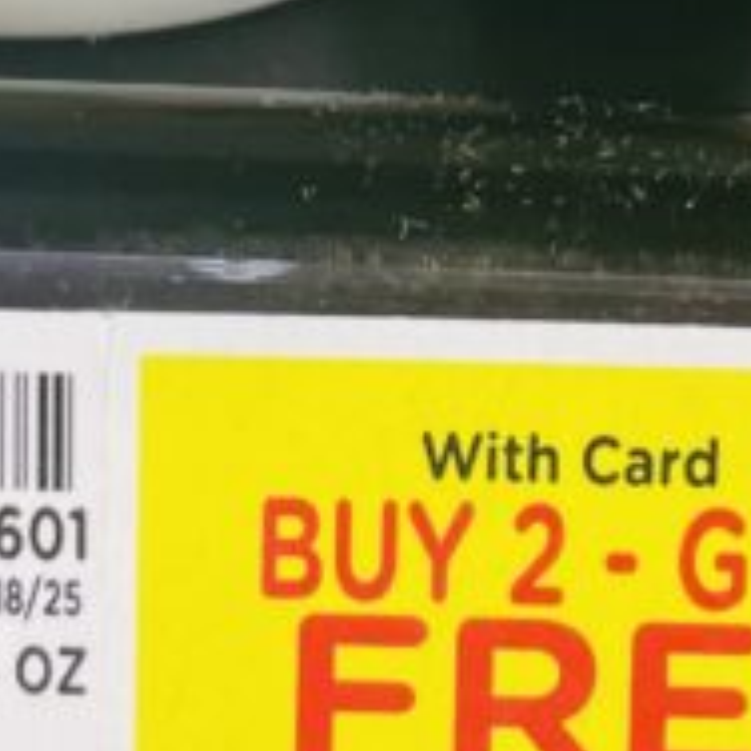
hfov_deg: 14.0
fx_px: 3068
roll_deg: -2.8
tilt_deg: -15.3
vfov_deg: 13.1
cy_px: -431
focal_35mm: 125
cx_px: 415
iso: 50
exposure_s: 1/121
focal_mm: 4.2
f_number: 1.6
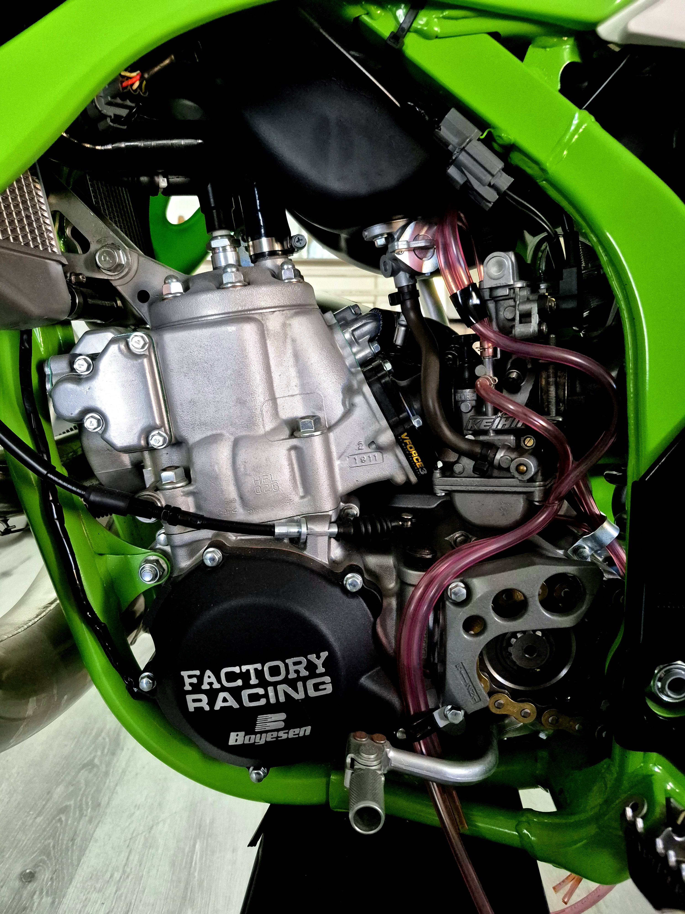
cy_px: 457
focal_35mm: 23
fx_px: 607
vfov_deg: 73.9
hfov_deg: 58.9
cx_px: 342
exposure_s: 1/100
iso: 2000
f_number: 1.8
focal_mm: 5.4
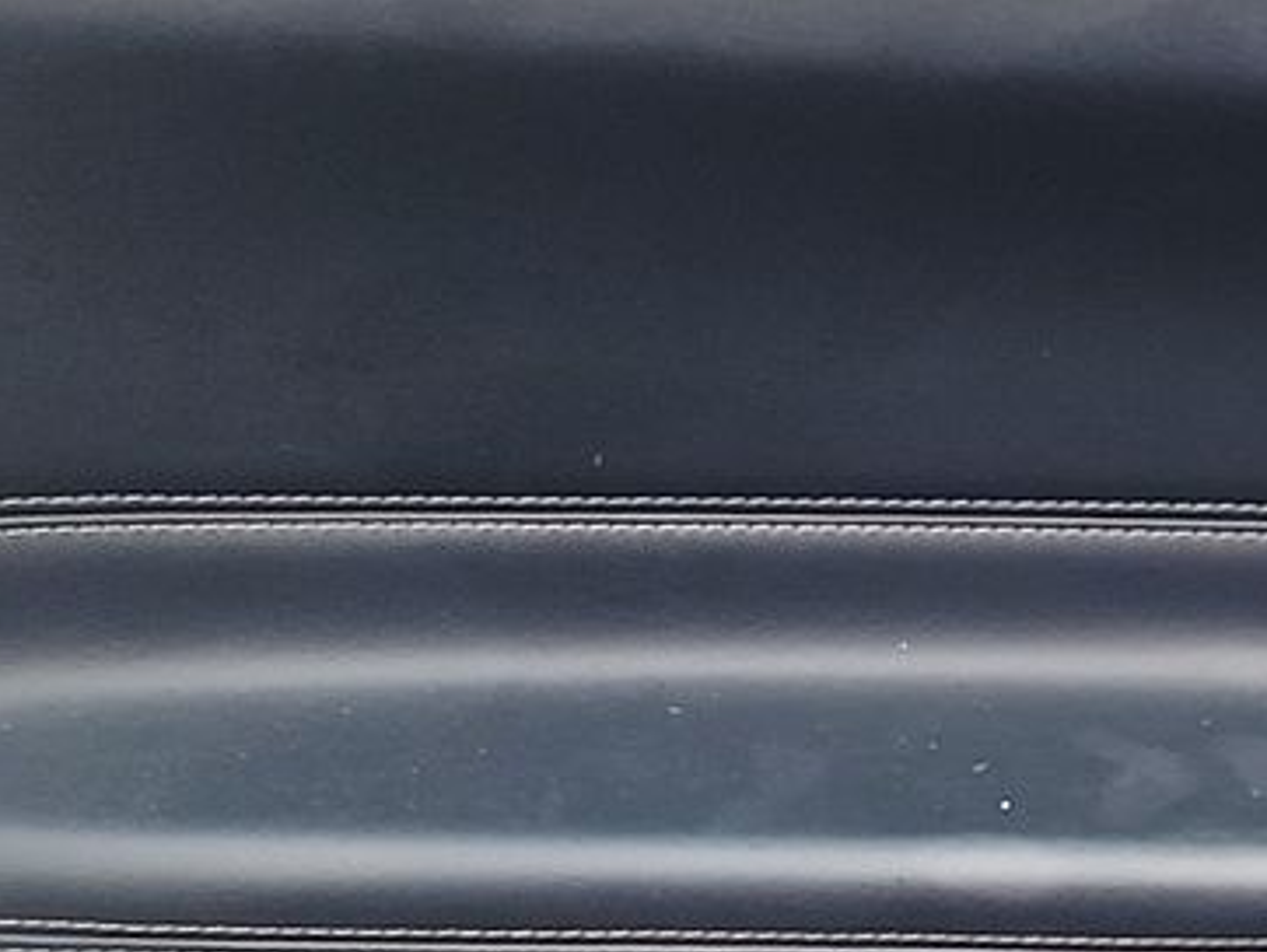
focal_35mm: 106
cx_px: 1645
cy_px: 973
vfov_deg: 13.8
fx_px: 3882
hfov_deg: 17.4
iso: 60
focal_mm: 6.7
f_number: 1.8
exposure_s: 1/119
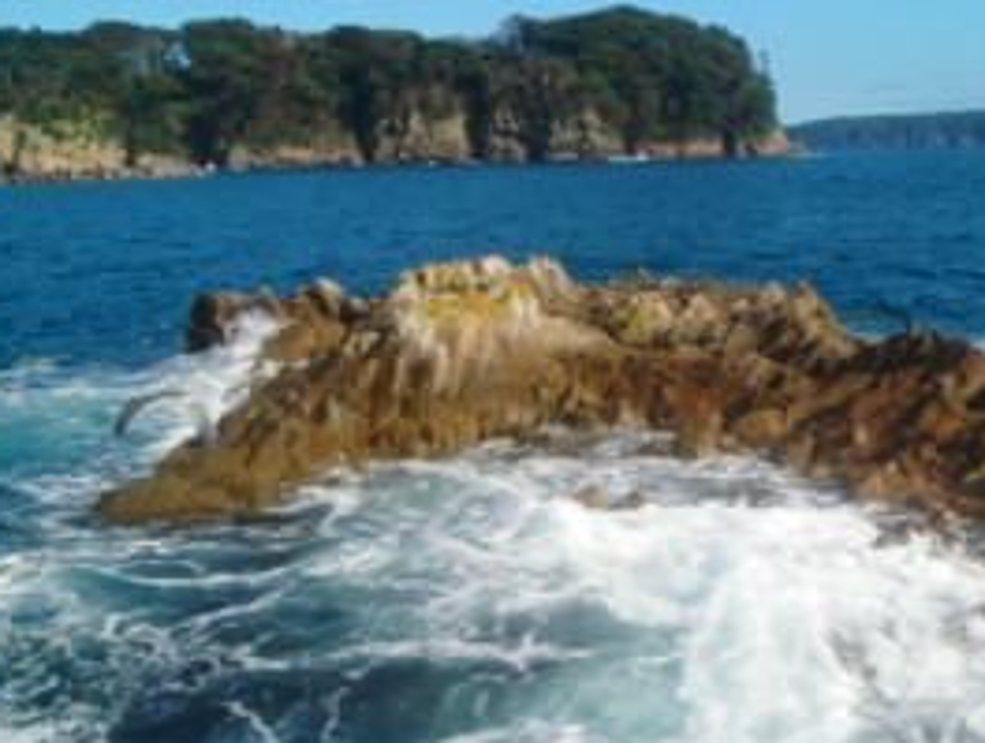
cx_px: 604
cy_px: 312
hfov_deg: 41.8
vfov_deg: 32.2
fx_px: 1283
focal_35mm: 45
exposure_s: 1/160
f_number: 8.4
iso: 64
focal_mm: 5.58
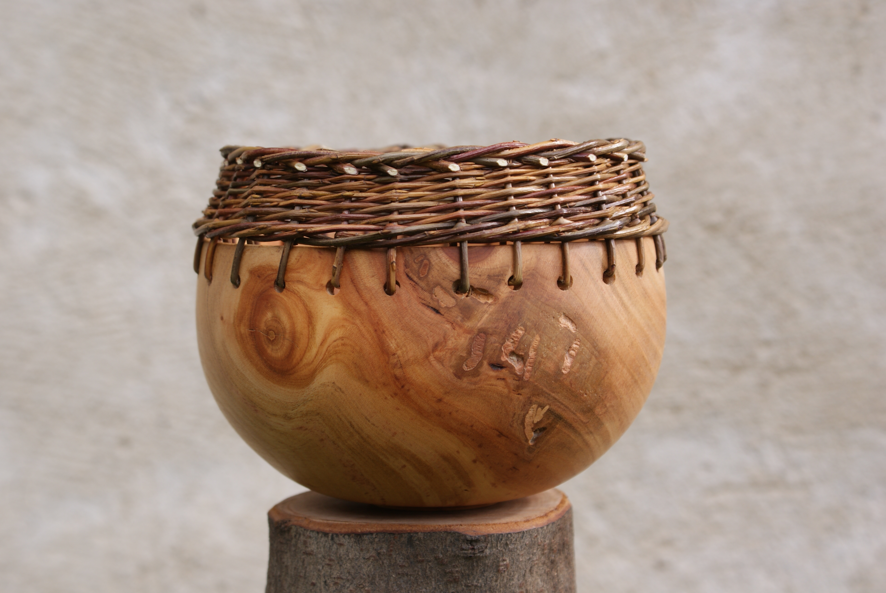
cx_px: 443
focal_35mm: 75
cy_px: 296
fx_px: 1848
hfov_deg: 27.0
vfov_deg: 18.2
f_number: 7.1
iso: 100
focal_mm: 50
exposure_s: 1/80
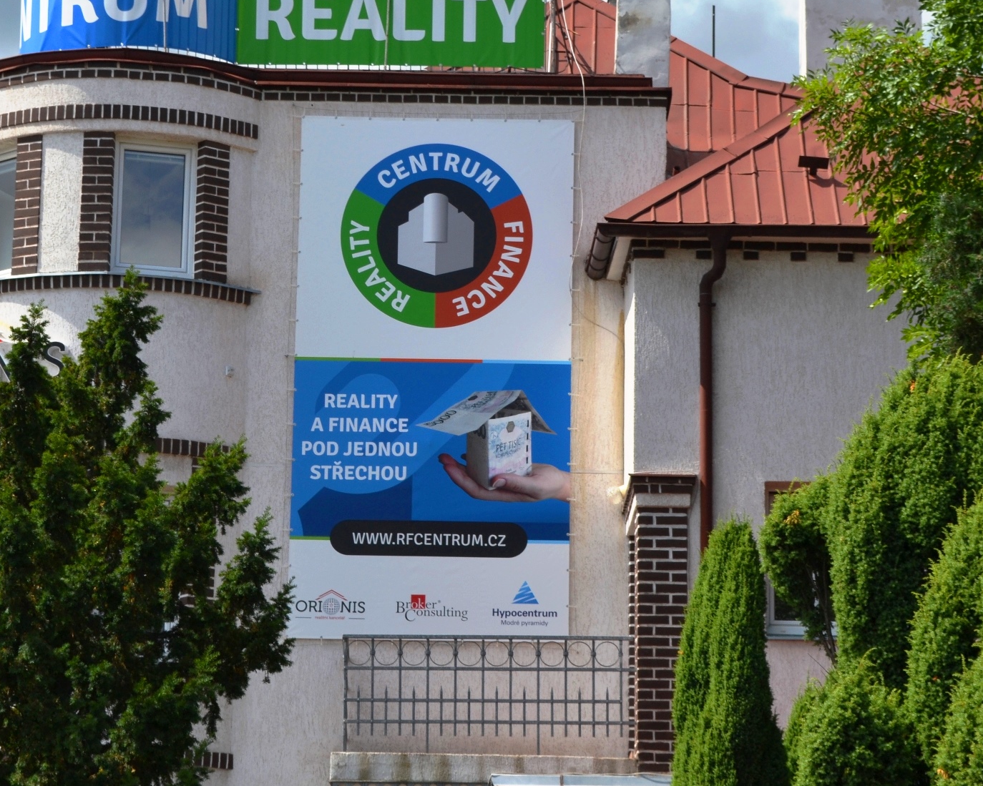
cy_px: 323
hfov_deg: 16.3
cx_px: 452
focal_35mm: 118
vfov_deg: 13.1
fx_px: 3433
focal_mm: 50
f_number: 8
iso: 100
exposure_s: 1/250
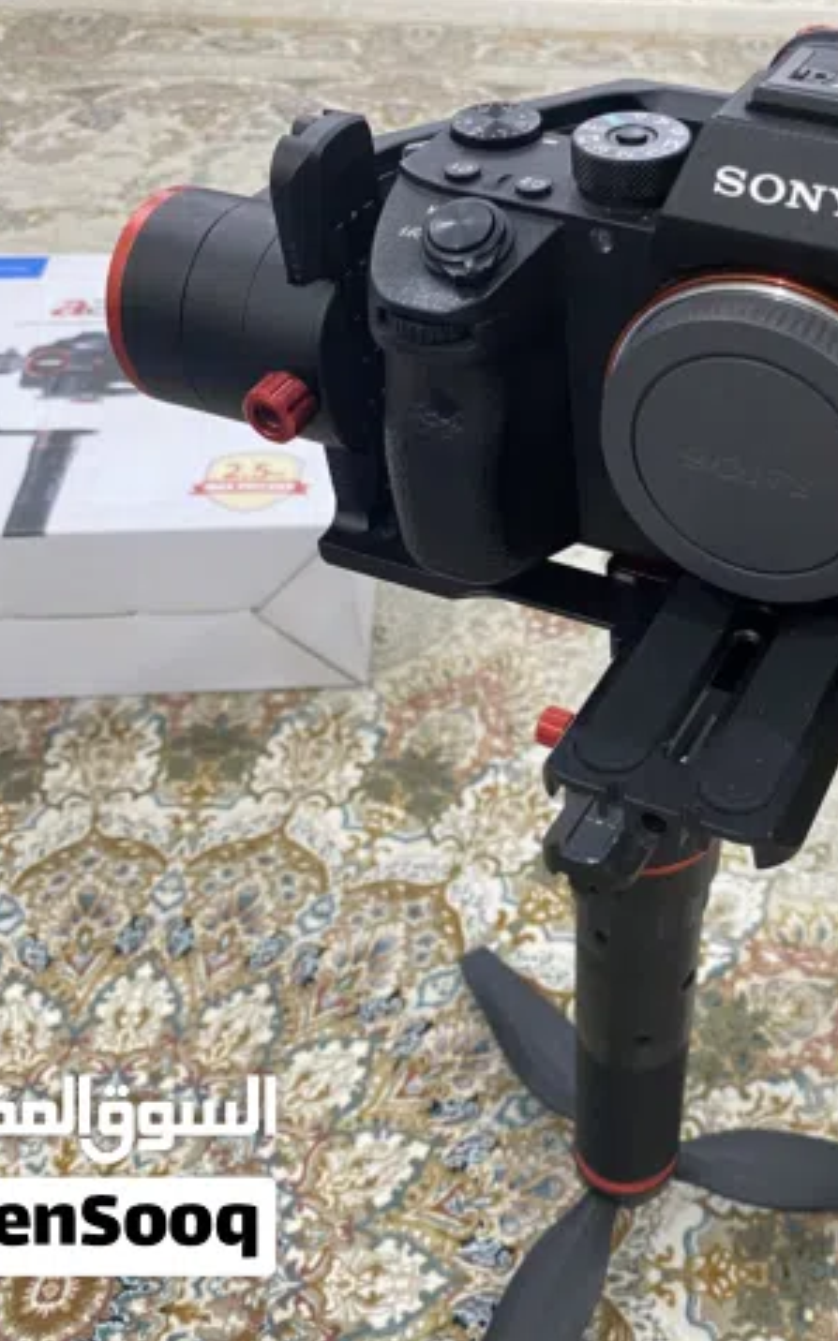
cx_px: 700
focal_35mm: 37
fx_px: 1352
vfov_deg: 52.8
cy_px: 669
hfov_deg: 33.2
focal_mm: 4.25
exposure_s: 1/60
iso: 400
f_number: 1.8
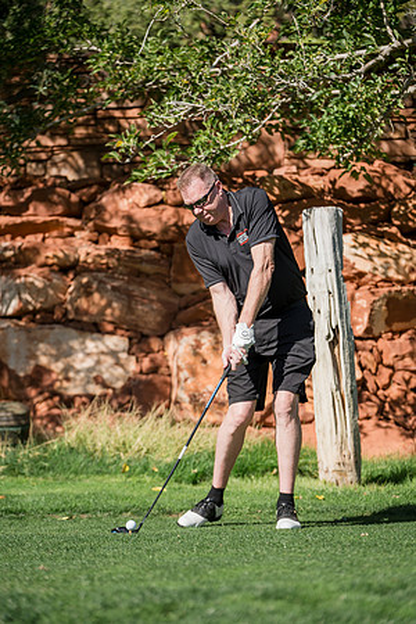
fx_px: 1803
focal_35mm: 104
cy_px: 312
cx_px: 208
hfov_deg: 13.2
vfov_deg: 19.6
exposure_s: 1/2500
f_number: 2.8
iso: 250
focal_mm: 104
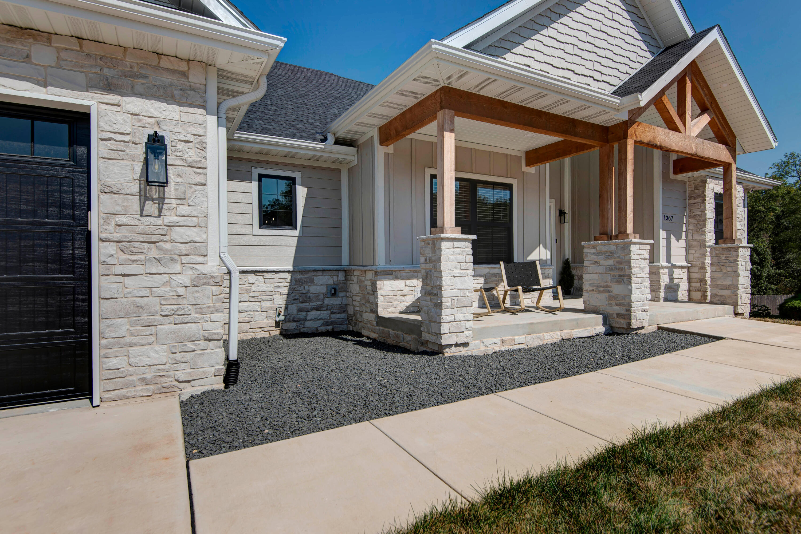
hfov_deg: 90.0
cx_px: 400
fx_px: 401
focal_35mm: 18
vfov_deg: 67.4
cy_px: 267
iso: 100
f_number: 6.7
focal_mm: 18
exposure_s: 1/1500
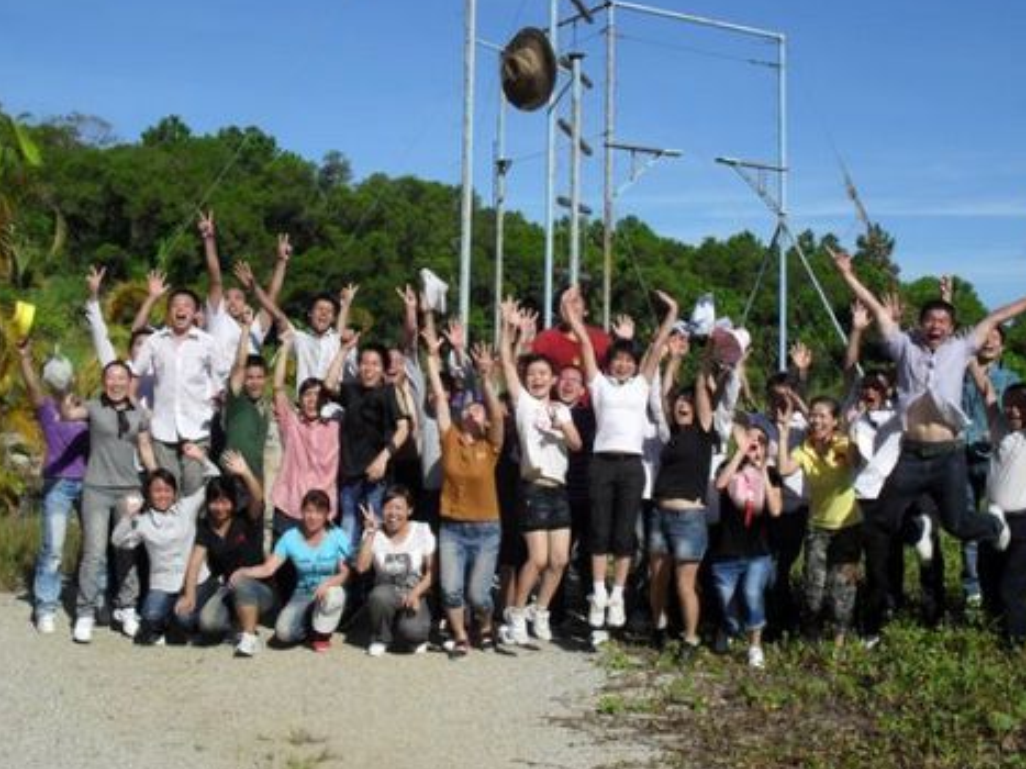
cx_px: 540
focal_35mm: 45
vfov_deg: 32.2
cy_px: 386
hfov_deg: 42.1
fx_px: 1333
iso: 100
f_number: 9.2
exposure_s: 1/250
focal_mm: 7.5
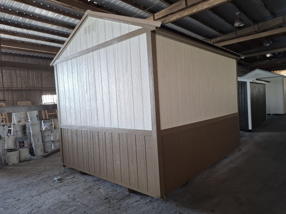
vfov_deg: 58.9
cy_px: 107
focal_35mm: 23
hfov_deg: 73.9
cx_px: 143
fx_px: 190
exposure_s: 1/120
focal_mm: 5.54
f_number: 1.8
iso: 320
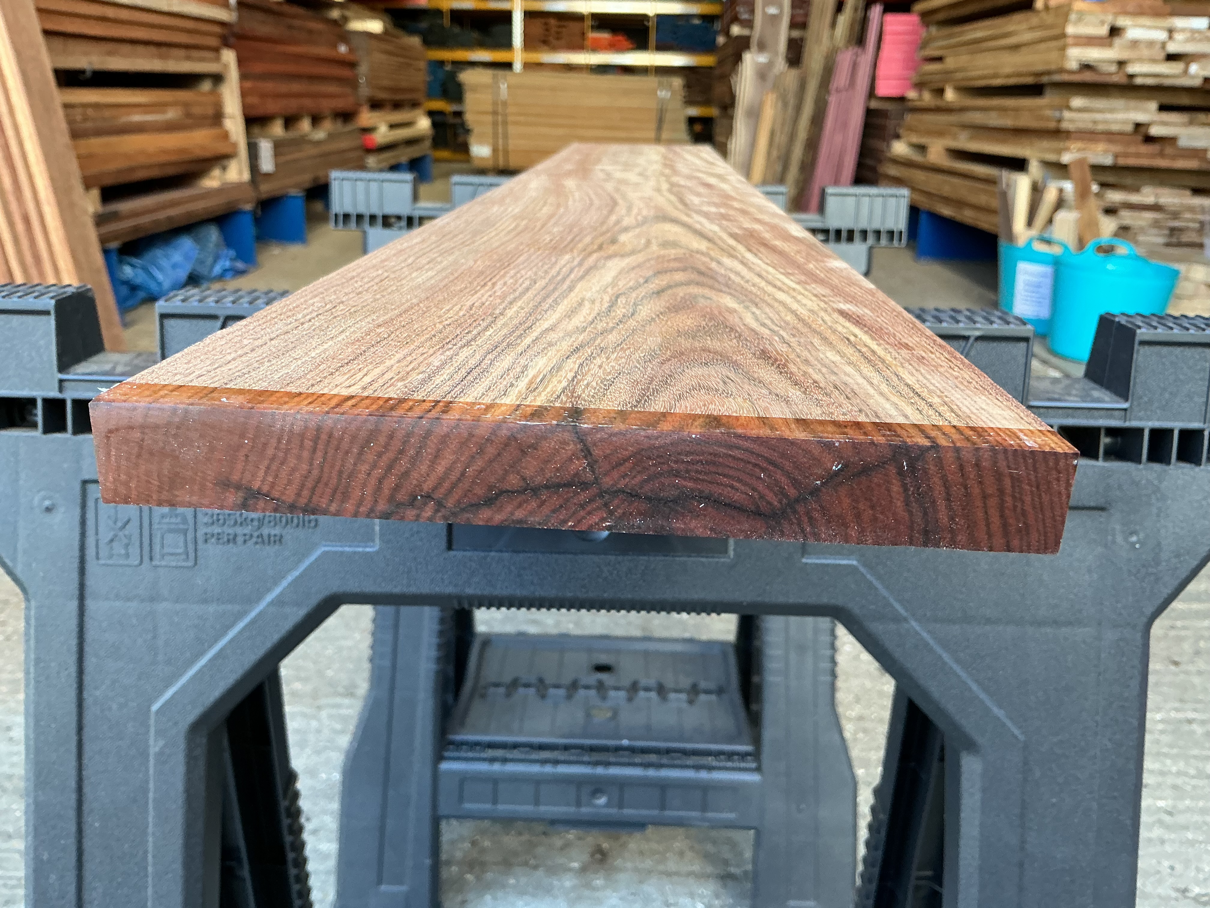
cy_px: 454
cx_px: 605
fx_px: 1014
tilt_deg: -19.3
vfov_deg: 48.2
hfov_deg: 61.7
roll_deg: -1.5
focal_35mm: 29
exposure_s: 1/120
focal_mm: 3
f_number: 1.8
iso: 64
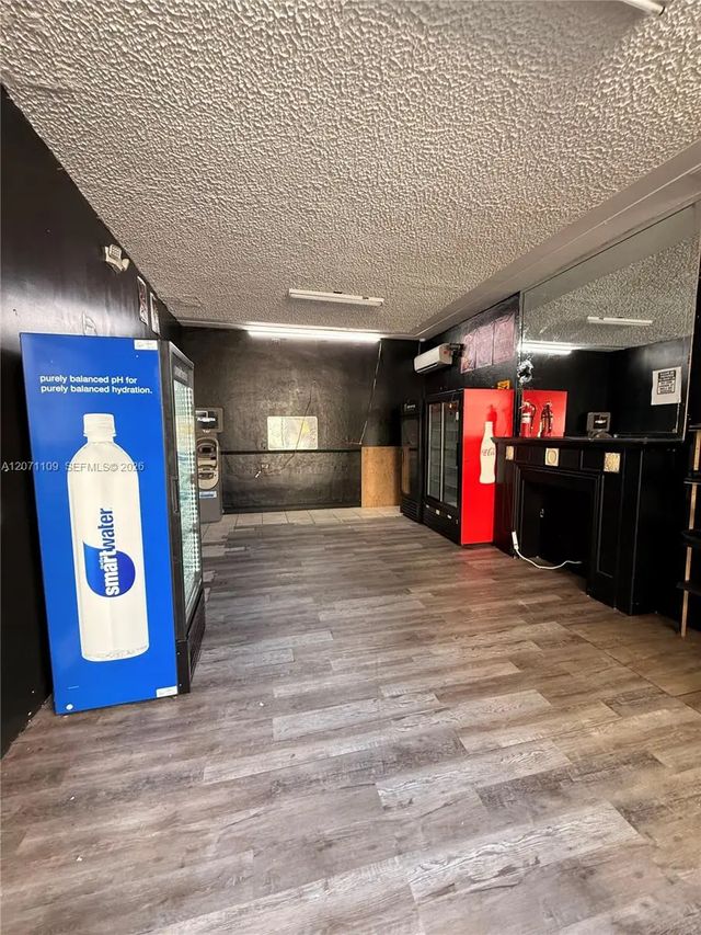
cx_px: 350
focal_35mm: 14
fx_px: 378
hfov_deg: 85.7
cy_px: 468
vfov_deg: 102.1
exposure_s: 1/99
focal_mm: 2.22
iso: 320
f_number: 2.2
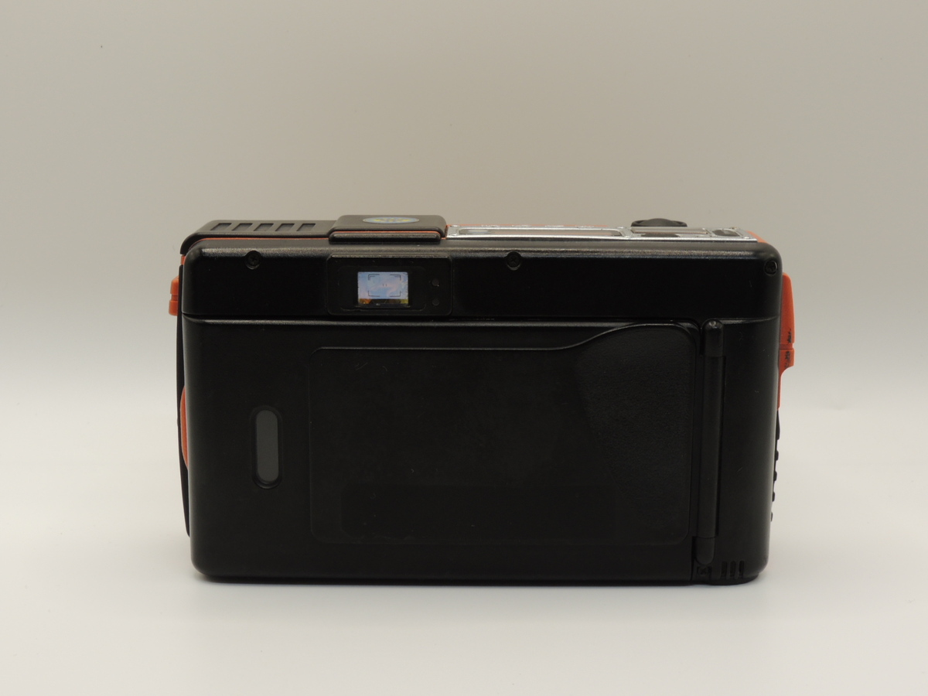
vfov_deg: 26.6
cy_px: 348
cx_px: 464
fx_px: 1474
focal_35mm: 55
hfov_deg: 34.9
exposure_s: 1/15
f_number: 6.5
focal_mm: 9.8
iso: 100
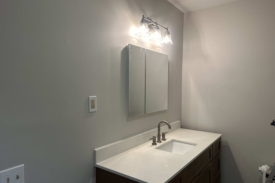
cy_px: 92
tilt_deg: -1.6
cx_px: 137
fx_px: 191
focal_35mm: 25
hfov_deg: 71.5
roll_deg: -0.6
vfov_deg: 51.3
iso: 160
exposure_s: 1/120
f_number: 1.78
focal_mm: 6.86
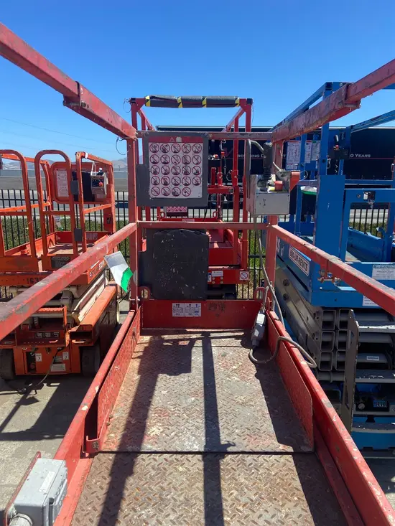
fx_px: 395
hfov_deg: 53.1
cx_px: 198
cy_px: 263
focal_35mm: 26
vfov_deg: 67.3
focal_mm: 4.25
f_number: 1.8
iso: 32
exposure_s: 1/1754
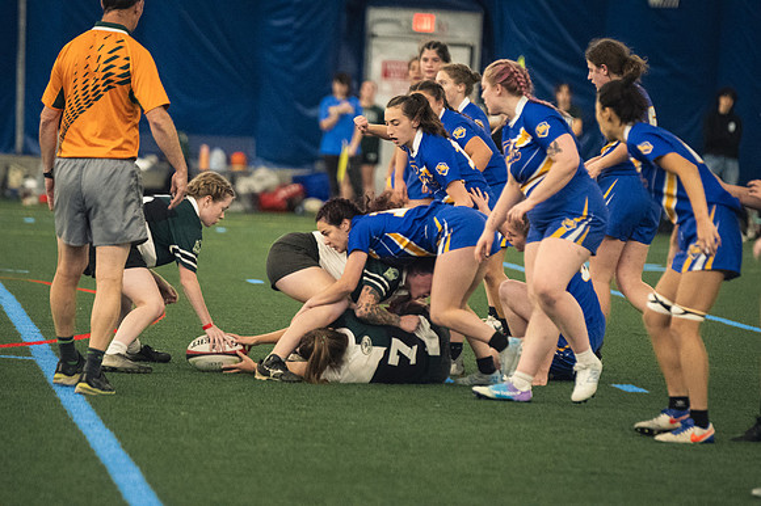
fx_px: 6338
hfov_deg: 6.9
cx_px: 380
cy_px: 253
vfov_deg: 4.6
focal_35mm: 300
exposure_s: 1/500
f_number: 2.8
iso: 8000
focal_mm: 200
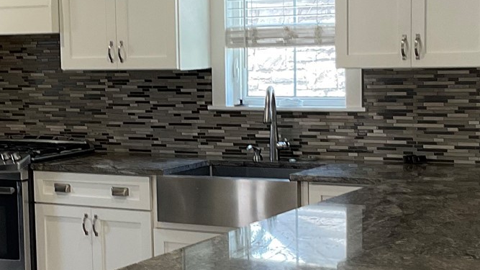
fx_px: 1158
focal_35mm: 91
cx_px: 161
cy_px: 175
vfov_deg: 13.3
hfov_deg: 23.3
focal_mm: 3
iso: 50
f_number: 1.8
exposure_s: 1/60
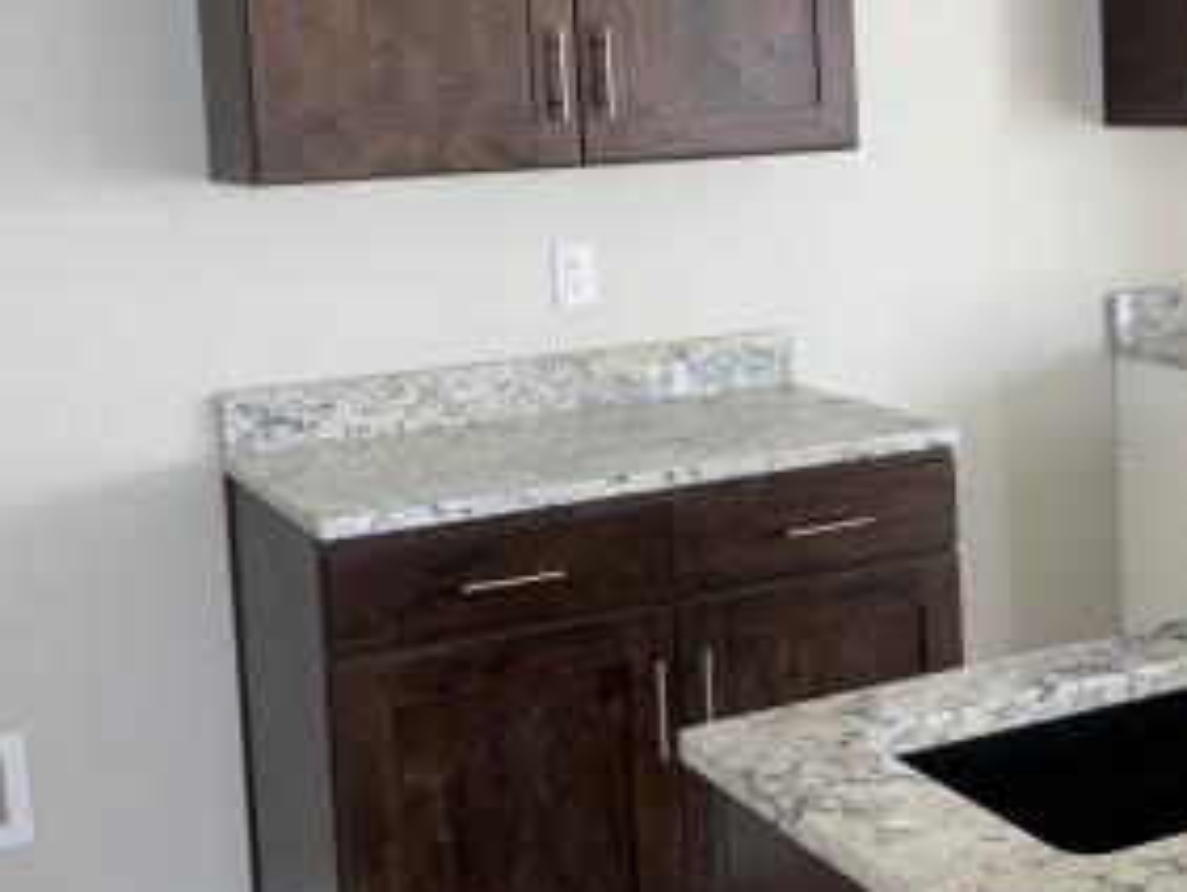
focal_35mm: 59
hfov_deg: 32.0
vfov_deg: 24.7
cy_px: 269
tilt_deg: -4.3
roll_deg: +1.6
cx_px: 909
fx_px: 2025
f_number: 1.8
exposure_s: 1/91
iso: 100
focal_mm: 4.25
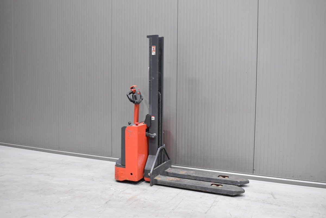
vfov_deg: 40.0
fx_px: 299
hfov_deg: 57.2
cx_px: 163
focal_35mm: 33
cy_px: 109
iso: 1600
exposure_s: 1/40
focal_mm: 22
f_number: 5
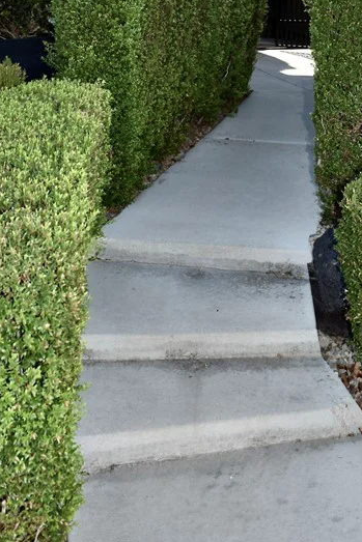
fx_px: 844
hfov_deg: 24.0
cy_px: 70
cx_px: 257
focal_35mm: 56
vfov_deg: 34.0
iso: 100
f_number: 4.5
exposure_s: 1/250
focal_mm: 18
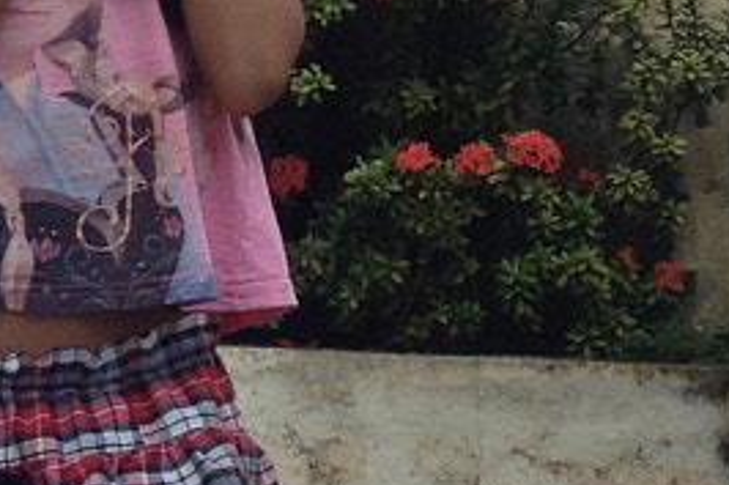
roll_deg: -2.4
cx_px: -25
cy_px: 129
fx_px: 4432
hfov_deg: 9.3
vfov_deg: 6.3
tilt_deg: -2.8
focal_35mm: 219
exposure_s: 1/193
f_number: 2.4
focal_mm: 4.28
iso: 50
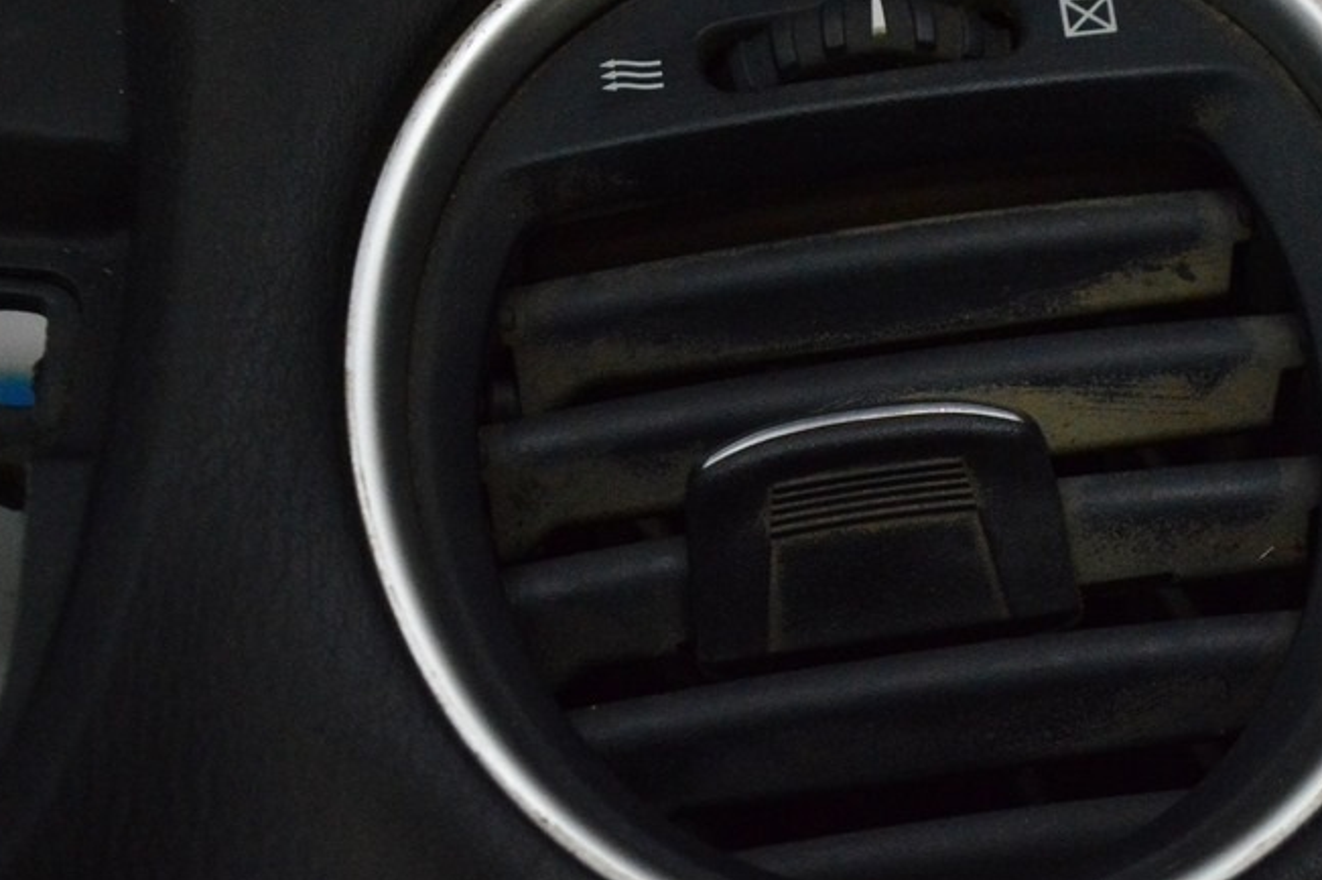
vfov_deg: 10.5
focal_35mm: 130
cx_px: 879
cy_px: 412
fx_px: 4762
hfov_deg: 15.8
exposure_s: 1/800
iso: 6400
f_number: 5.6
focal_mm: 55
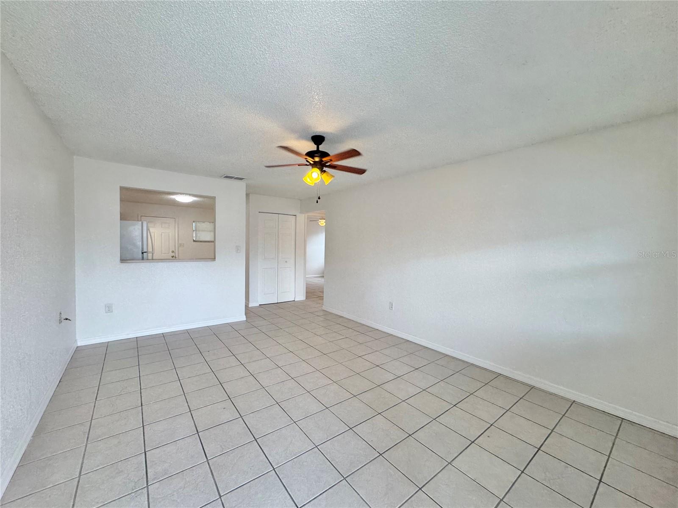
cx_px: 339
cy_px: 254
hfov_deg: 102.1
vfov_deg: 85.7
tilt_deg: -2.8
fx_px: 274
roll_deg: -1.3
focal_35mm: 14
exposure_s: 1/120
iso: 160
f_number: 2.2
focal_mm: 2.22
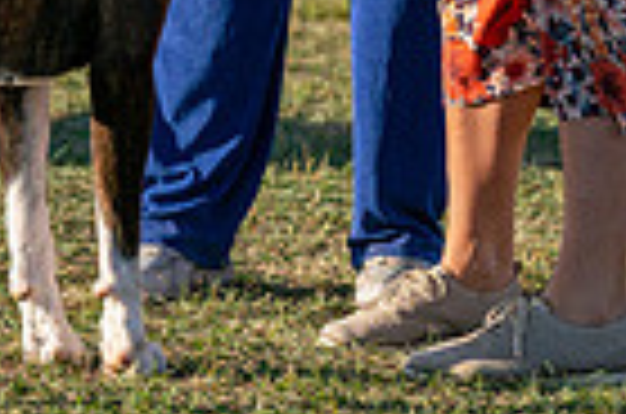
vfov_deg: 2.7
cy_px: -362
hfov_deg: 4.0
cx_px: -9
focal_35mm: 511
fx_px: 8865
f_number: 4.5
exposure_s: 1/1250
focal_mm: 122
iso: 250
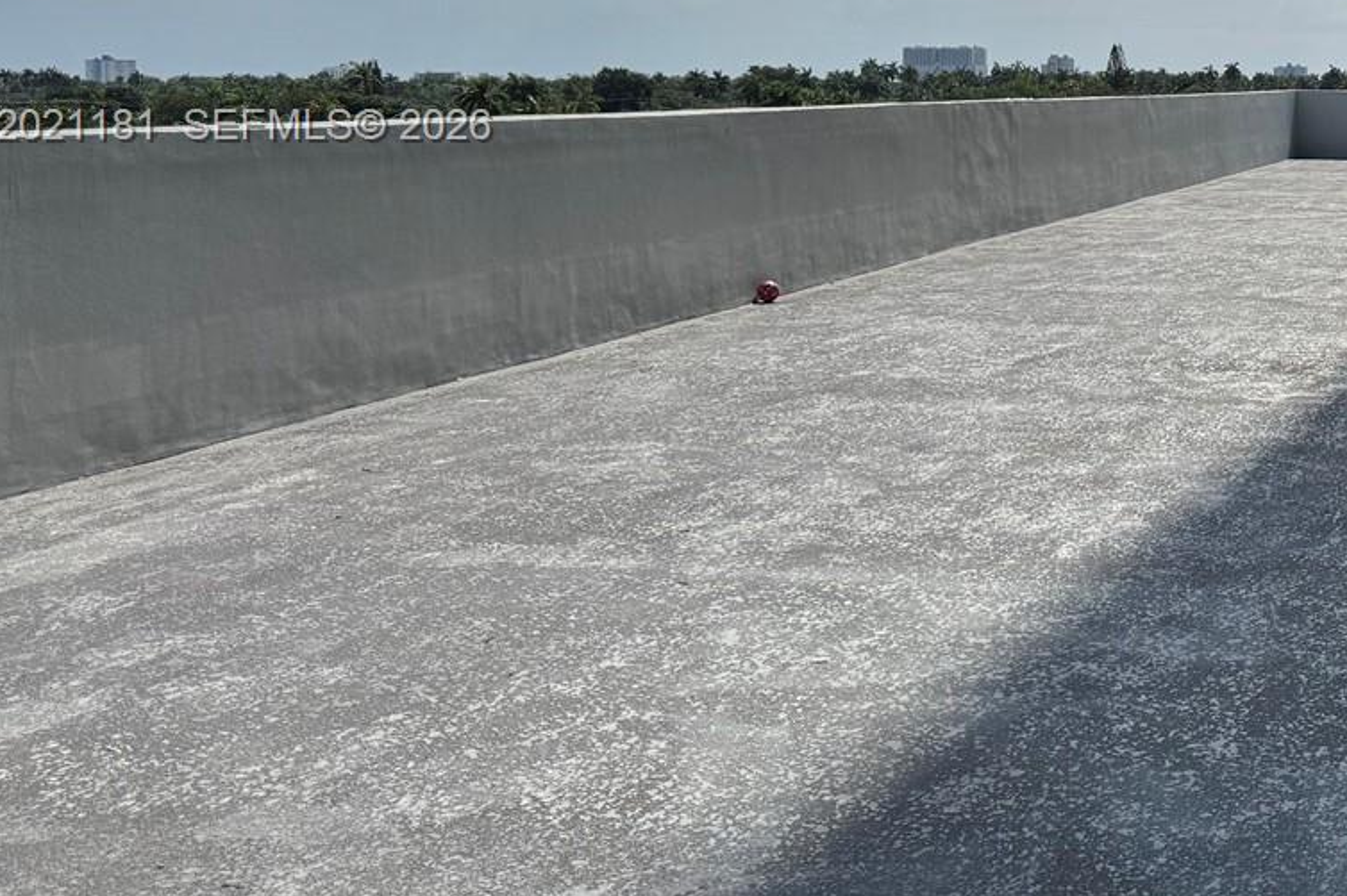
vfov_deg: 24.9
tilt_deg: -1.2
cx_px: 1365
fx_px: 1982
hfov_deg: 34.0
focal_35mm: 53
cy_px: 129
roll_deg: +0.0
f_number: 1.78
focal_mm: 6.76
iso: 64
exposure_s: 1/12346
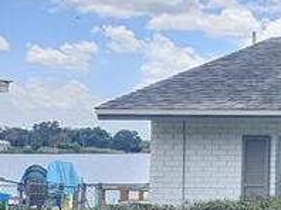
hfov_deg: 16.6
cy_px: 135
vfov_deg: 15.8
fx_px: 754
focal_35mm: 93
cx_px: 544
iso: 50
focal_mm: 5.4
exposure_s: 1/719
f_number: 1.8
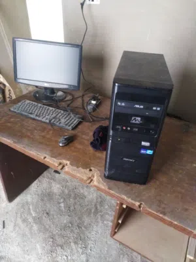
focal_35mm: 26
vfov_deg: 67.3
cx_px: 98
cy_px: 131
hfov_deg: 53.1
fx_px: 196
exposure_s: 1/20
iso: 765
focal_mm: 3.46
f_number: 2.2
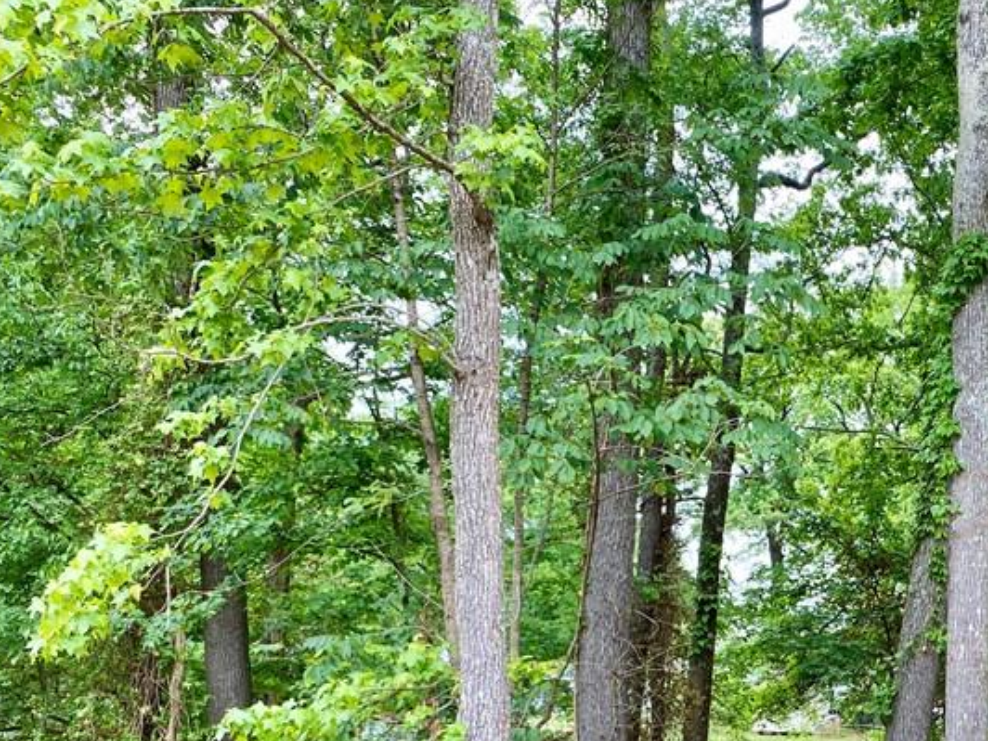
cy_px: 669
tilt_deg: +3.9
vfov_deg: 28.0
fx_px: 1427
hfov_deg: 35.8
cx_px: 901
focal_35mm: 50
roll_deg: -1.8
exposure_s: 1/161
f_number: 1.8
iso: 32
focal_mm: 4.25
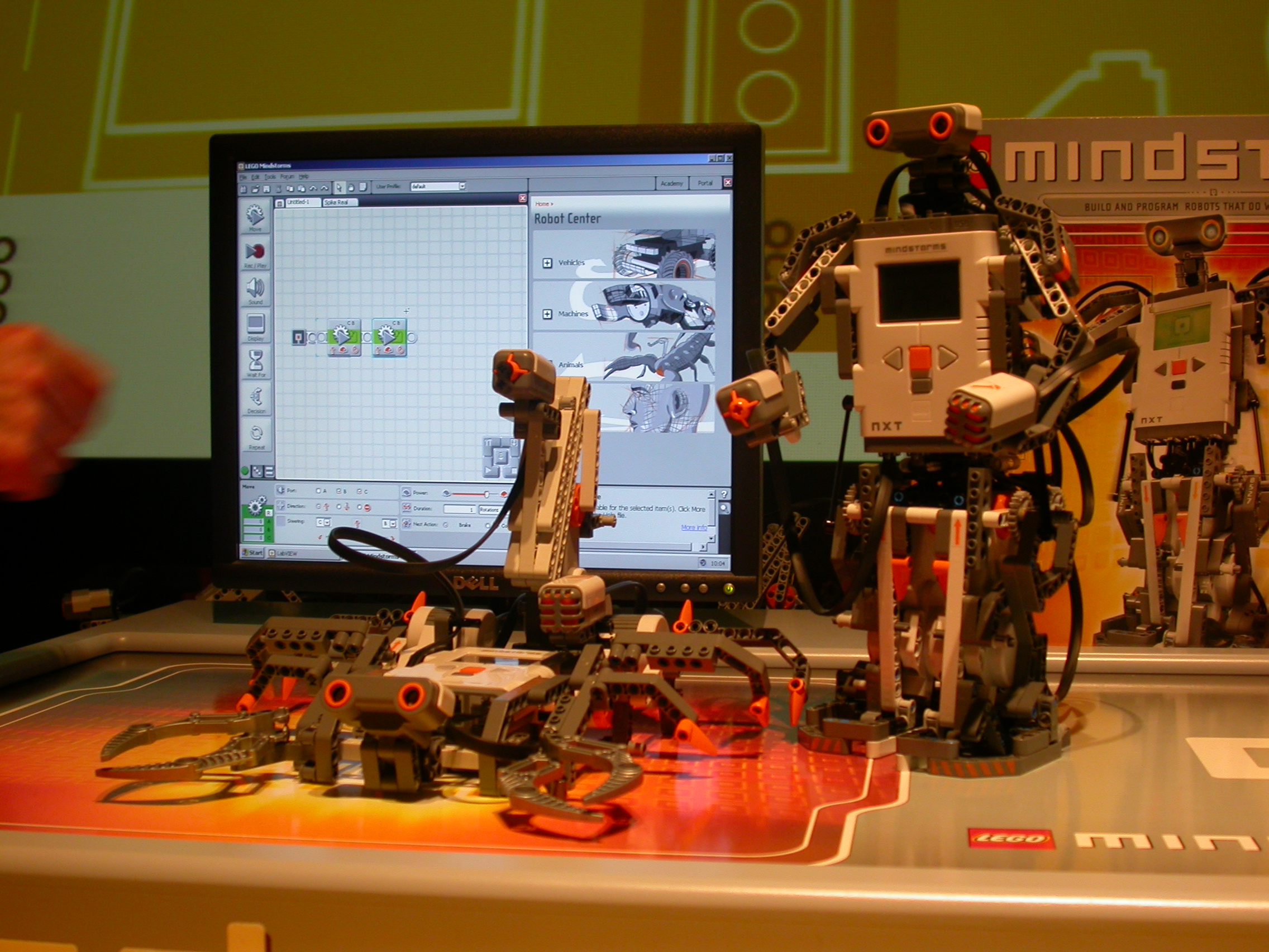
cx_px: 634
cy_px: 476
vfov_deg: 28.6
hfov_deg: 37.5
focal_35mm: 51
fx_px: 1870
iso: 100
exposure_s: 1/41.5
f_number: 2.9
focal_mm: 10.6
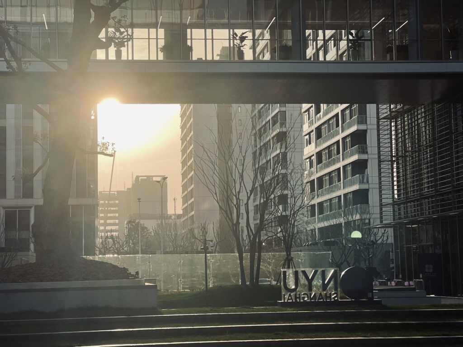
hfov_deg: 25.3
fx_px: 1030
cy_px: 174
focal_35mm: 77
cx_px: 232
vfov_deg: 19.1
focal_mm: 9
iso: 32
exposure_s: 1/847
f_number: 2.8
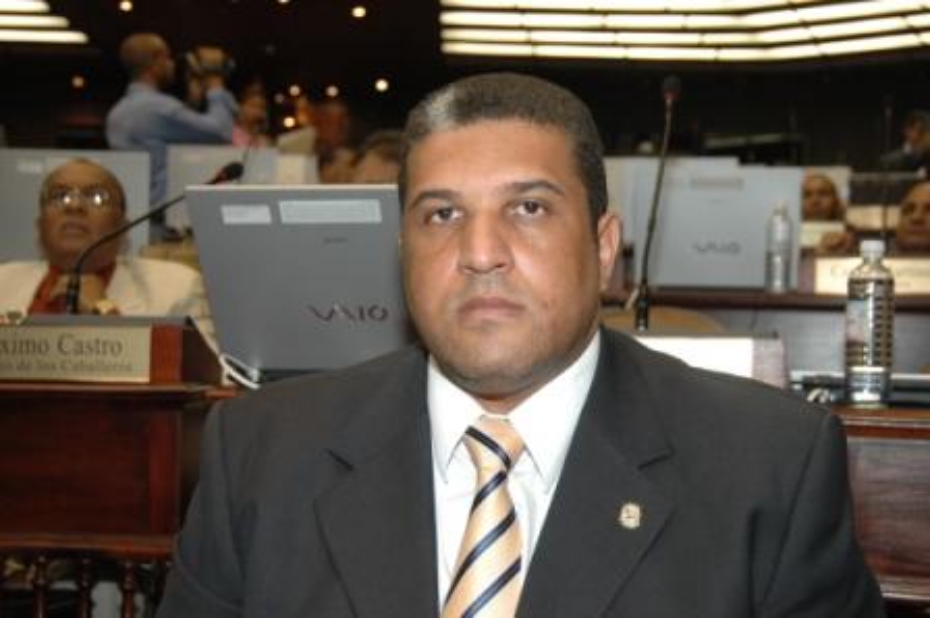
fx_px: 1626
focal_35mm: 63
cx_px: 465
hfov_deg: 31.9
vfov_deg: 21.5
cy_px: 309
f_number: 5
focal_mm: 42
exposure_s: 1/30
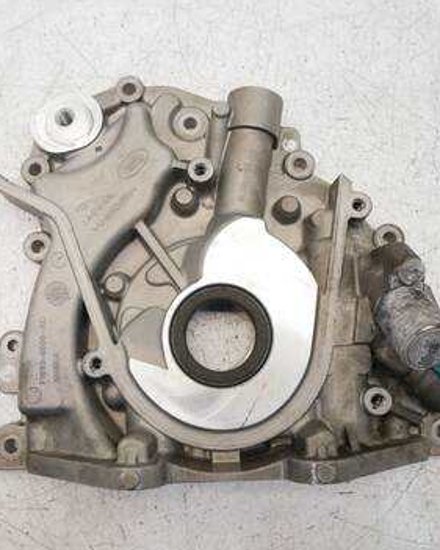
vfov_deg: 55.6
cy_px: 279
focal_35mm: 32
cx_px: 194
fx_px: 521
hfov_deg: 45.7
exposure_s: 1/60
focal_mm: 12
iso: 400
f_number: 3.5
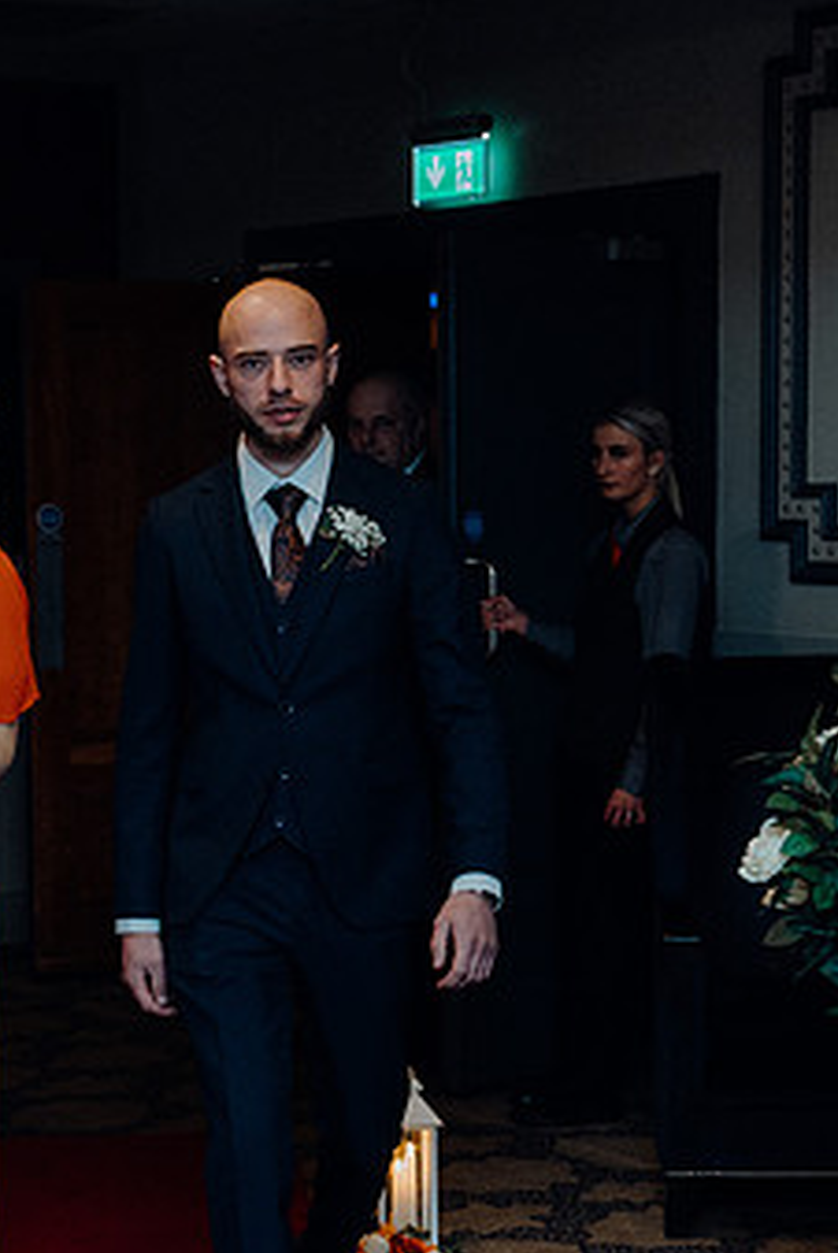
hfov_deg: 16.1
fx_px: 2927
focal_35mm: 84
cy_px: 710
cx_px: 108
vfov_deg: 24.2
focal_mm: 49
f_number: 3.5
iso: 2500
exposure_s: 1/160
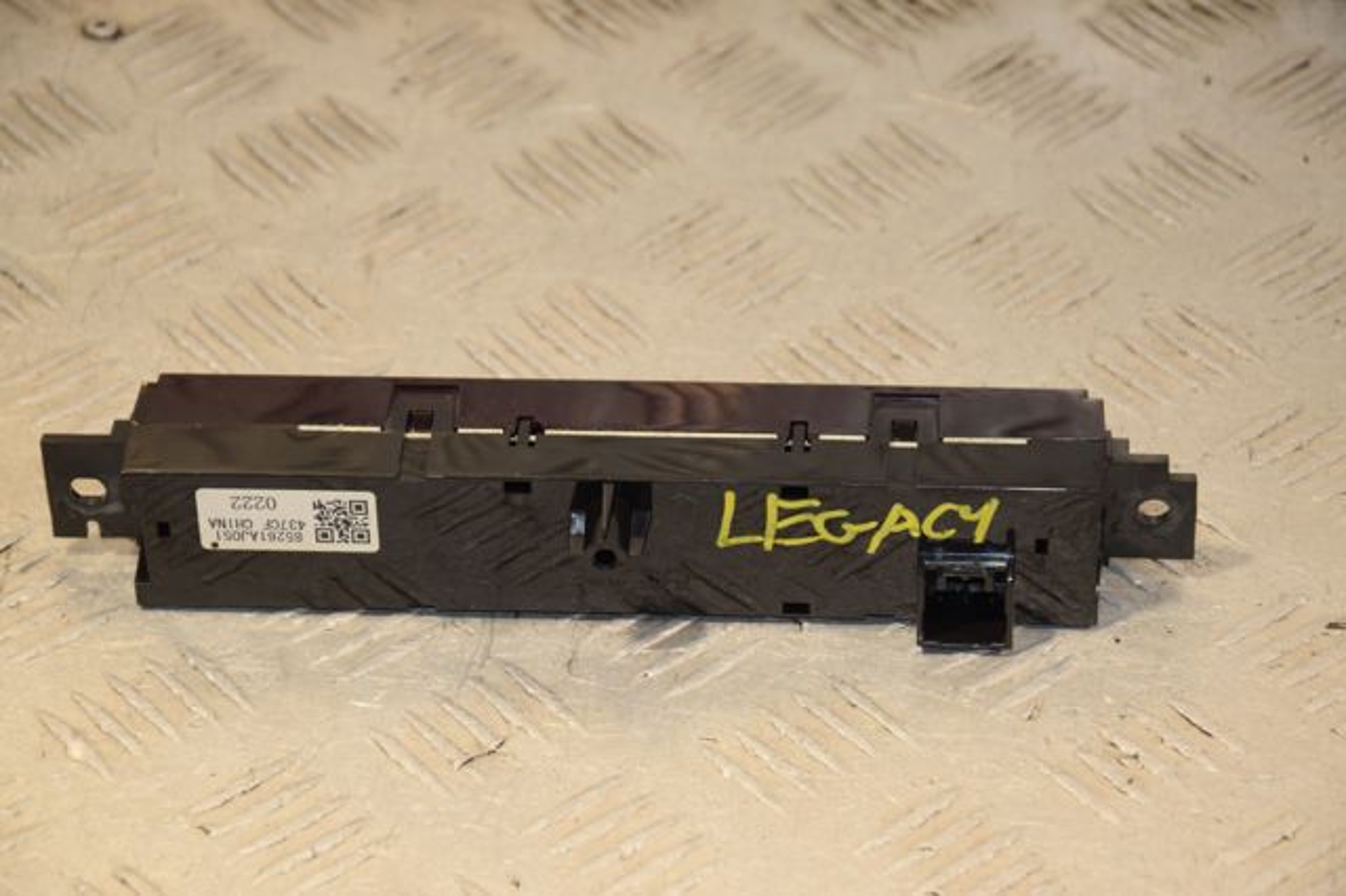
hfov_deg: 14.9
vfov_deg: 9.9
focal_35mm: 138
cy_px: 448
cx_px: 673
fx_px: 5157
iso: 800
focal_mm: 92
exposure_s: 1/200
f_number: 7.1
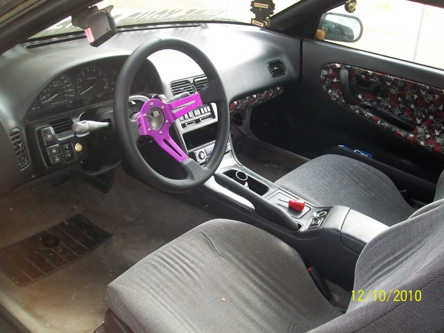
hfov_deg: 51.4
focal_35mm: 36
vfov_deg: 39.7
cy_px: 166
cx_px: 222
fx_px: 462
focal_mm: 6
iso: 149
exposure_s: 1/125
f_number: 2.7
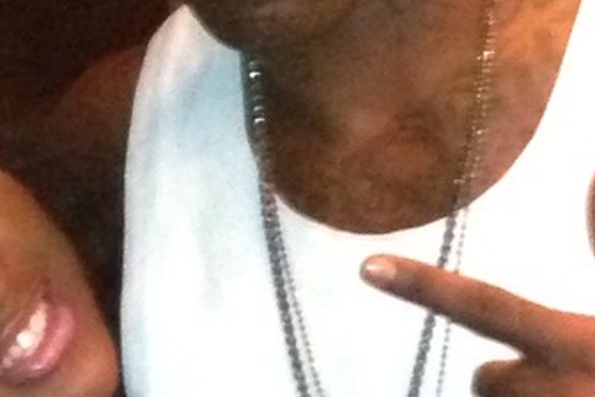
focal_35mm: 209
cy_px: 1120
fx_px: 3454
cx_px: 402
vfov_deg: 6.1
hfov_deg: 9.8
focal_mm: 4.13
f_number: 2.4
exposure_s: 1/16
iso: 800
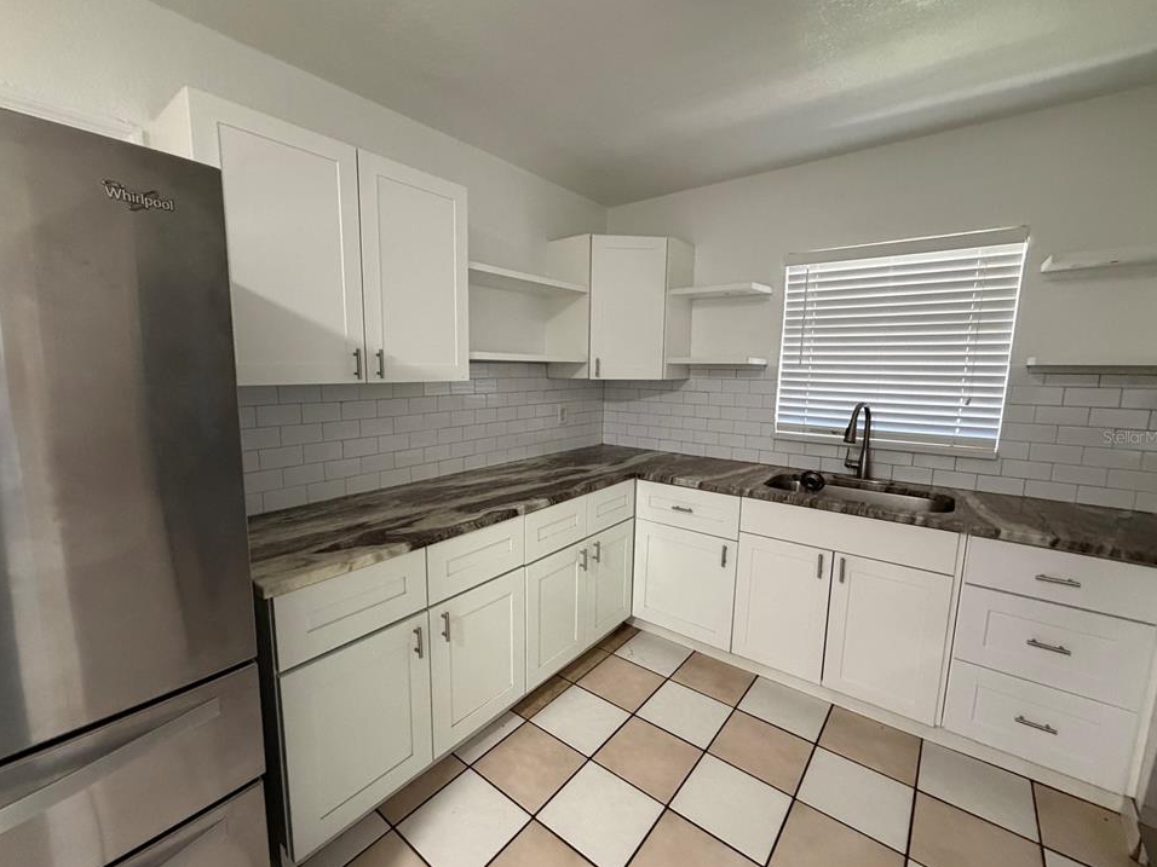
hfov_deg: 98.1
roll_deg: -0.8
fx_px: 501
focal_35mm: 15
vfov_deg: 81.7
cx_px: 557
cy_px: 437
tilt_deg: -6.7
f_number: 2.2
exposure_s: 1/60
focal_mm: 2.22
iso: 500
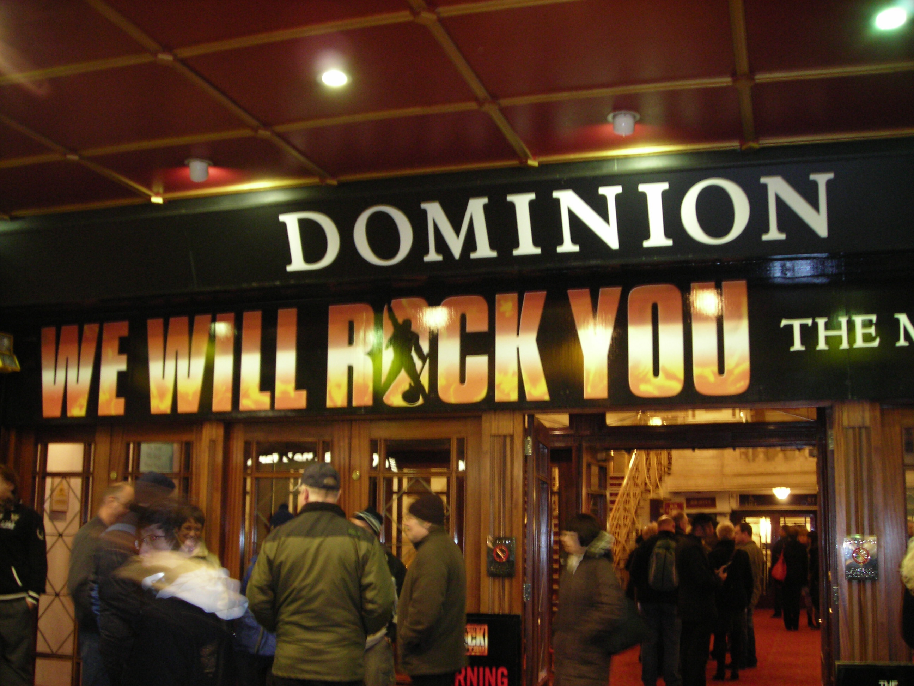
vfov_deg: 37.7
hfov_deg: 49.0
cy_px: 343
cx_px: 457
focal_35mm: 38
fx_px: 1003
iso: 200
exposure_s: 1/4.2
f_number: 3.2
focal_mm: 6.3
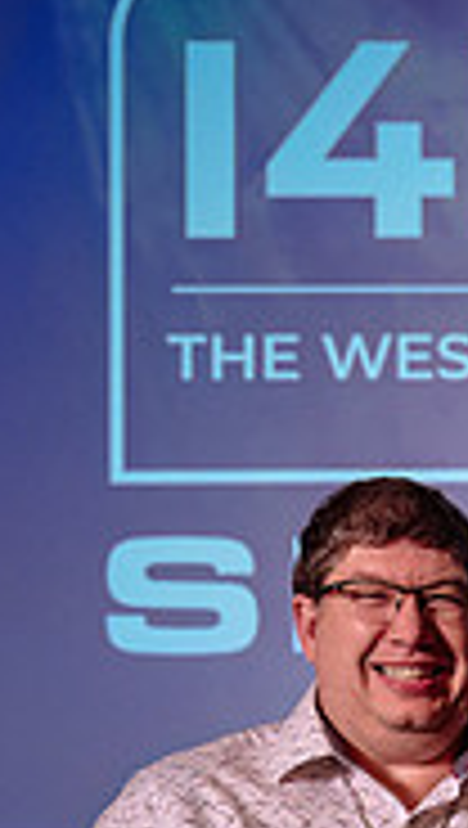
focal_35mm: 97
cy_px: 884
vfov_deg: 21.0
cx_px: 988
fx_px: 2132
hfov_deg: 11.2
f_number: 3.5
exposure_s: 1/100
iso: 1000
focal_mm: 27
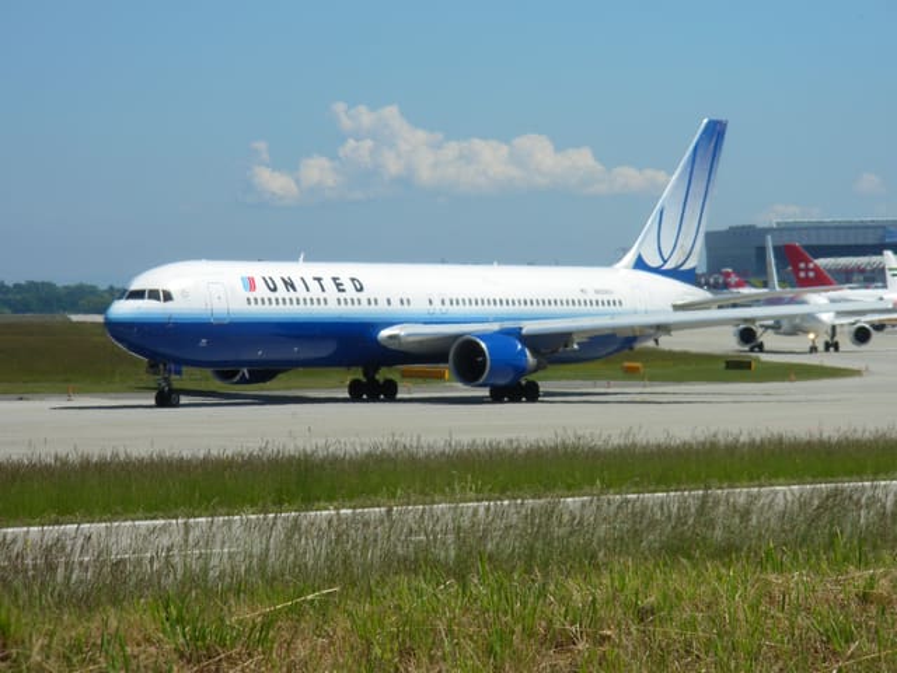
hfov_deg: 11.0
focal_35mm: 180
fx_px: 4664
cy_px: 336
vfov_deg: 8.2
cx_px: 448
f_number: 8.7
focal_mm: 31.5
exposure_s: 1/250
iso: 64
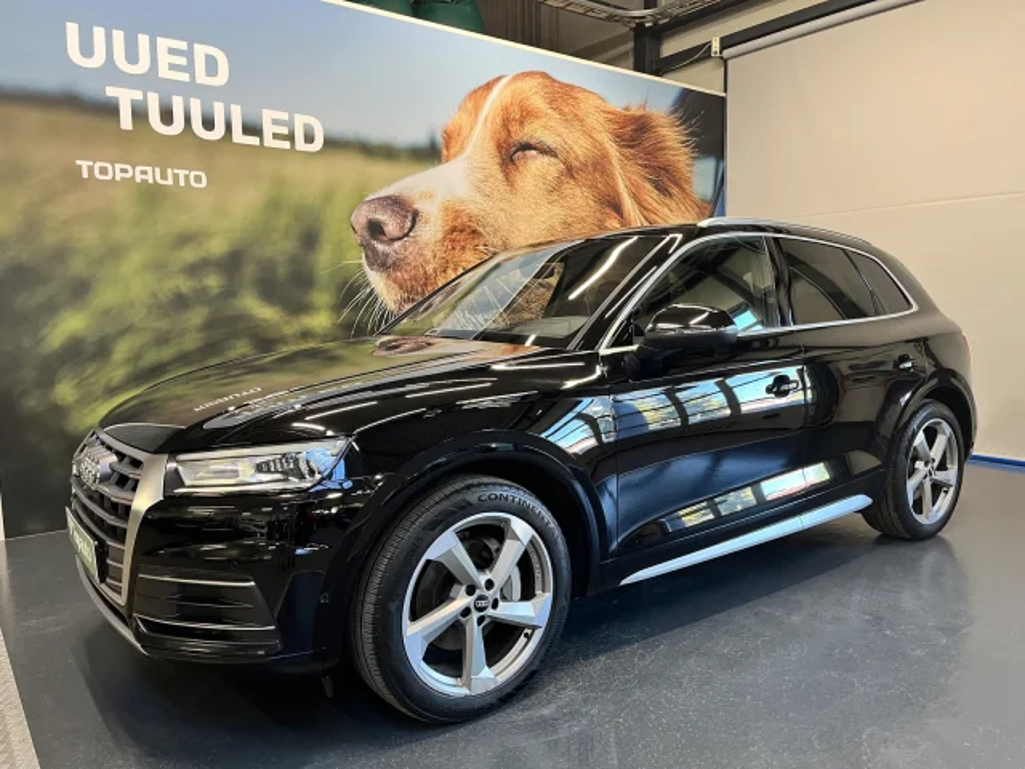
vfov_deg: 53.1
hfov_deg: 67.3
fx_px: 770
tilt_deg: -6.9
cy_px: 384
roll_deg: +1.1
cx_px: 512
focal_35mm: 26
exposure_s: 1/78
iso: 125
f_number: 1.6
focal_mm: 5.1
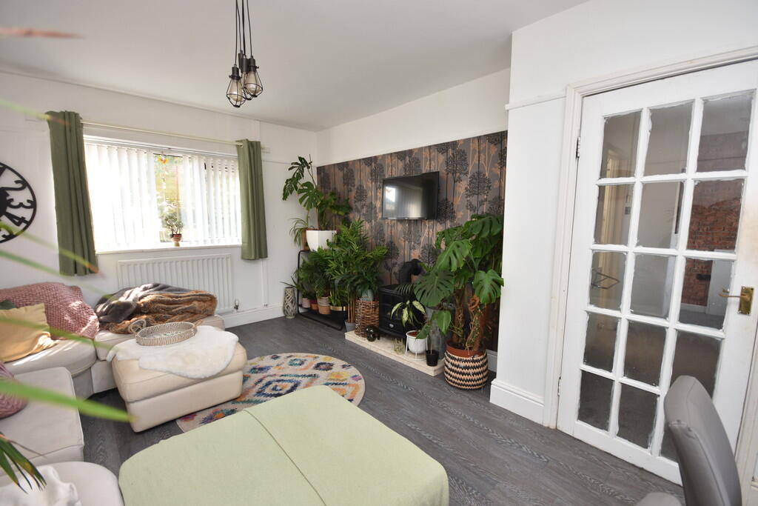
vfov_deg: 77.3
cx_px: 379
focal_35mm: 15
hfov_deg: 100.4
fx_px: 316
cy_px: 253
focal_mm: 10
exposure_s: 1/60
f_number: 4
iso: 250
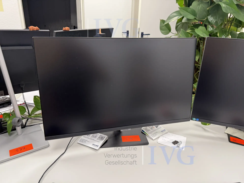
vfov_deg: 56.8
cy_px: 92
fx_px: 169
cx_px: 122
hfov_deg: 71.6
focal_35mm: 24
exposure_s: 1/100
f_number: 1.78
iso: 200
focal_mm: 6.76
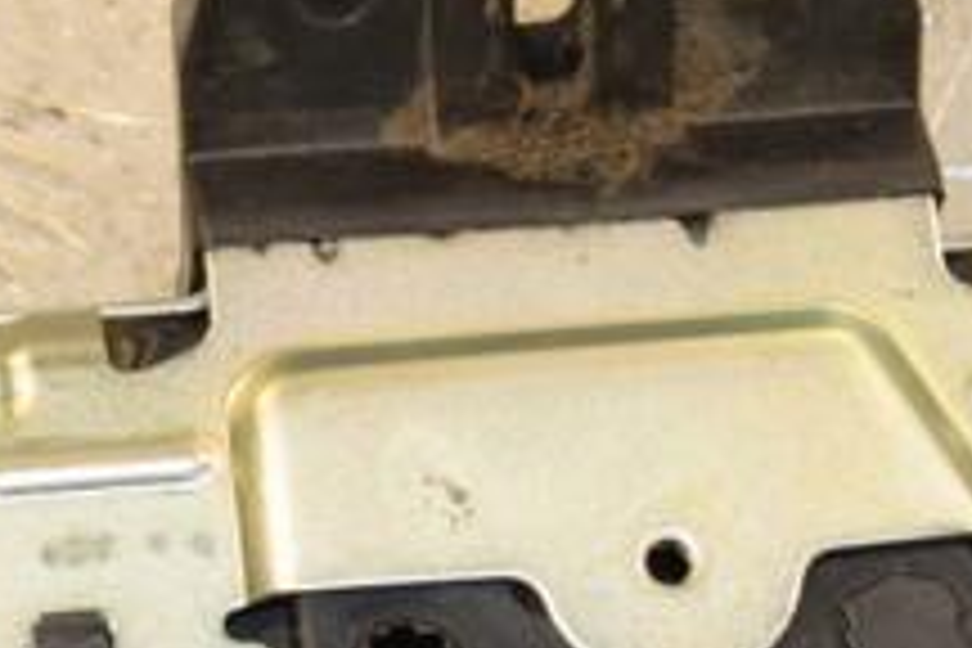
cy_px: 360
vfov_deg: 6.9
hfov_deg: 10.3
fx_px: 5400
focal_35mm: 200
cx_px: 356
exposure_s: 1/200
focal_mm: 48
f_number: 7.1
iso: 800
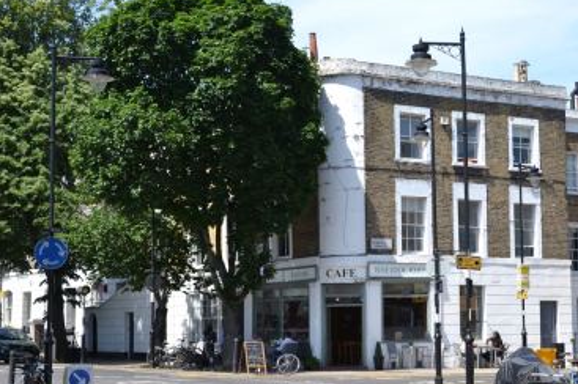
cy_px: 224
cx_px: 402
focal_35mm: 67
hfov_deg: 29.8
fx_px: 1075
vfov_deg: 20.3
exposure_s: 1/200
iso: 100
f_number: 7.1
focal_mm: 32
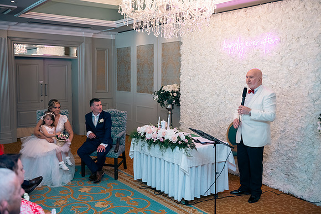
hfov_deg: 50.7
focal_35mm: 38
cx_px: 160
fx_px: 339
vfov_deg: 35.1
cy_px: 107
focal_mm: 38
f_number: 3.5
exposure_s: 1/160
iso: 640
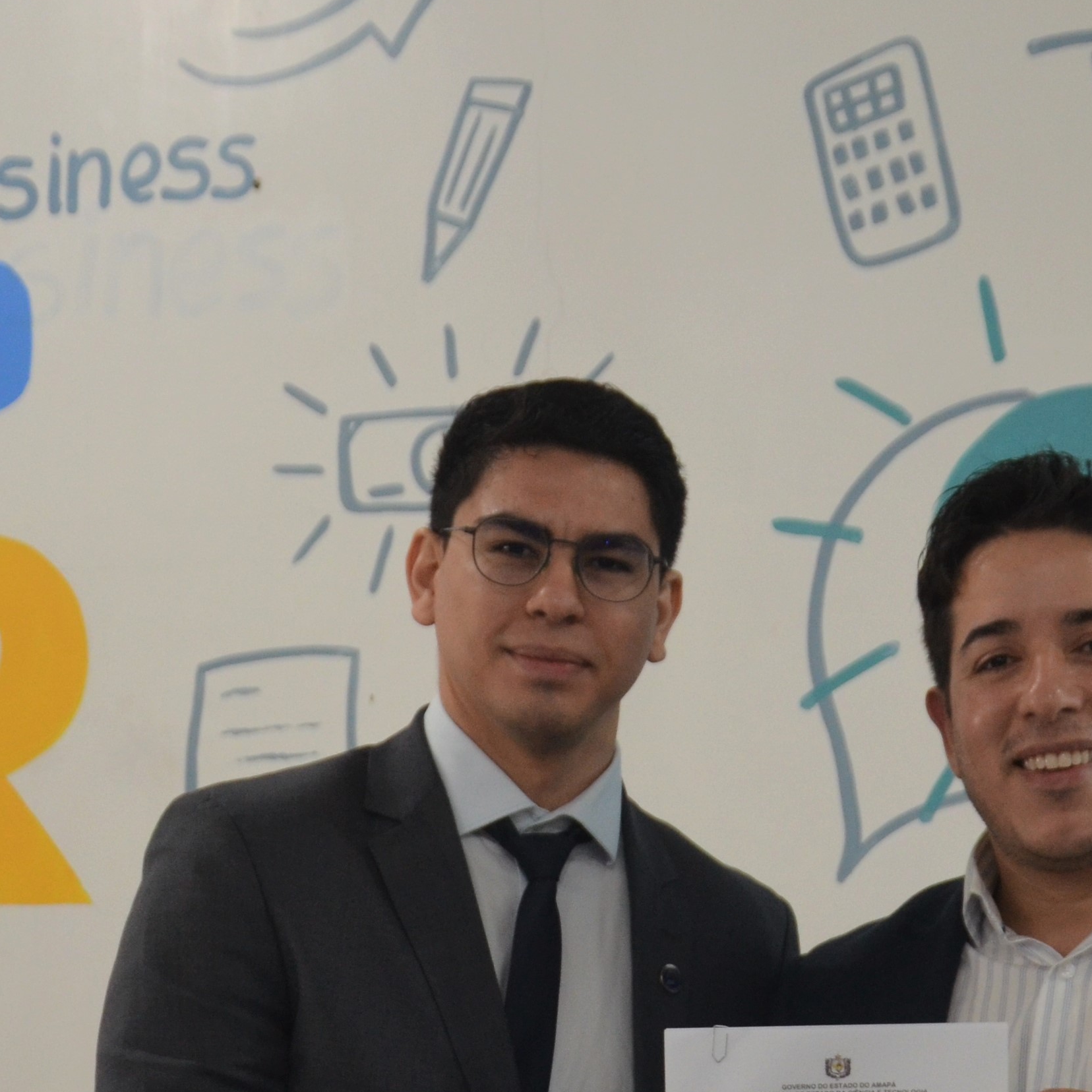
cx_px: 727
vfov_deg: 16.2
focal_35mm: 106
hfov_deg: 16.4
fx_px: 3783
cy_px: 1006
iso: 800
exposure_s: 1/45
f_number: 4
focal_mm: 28
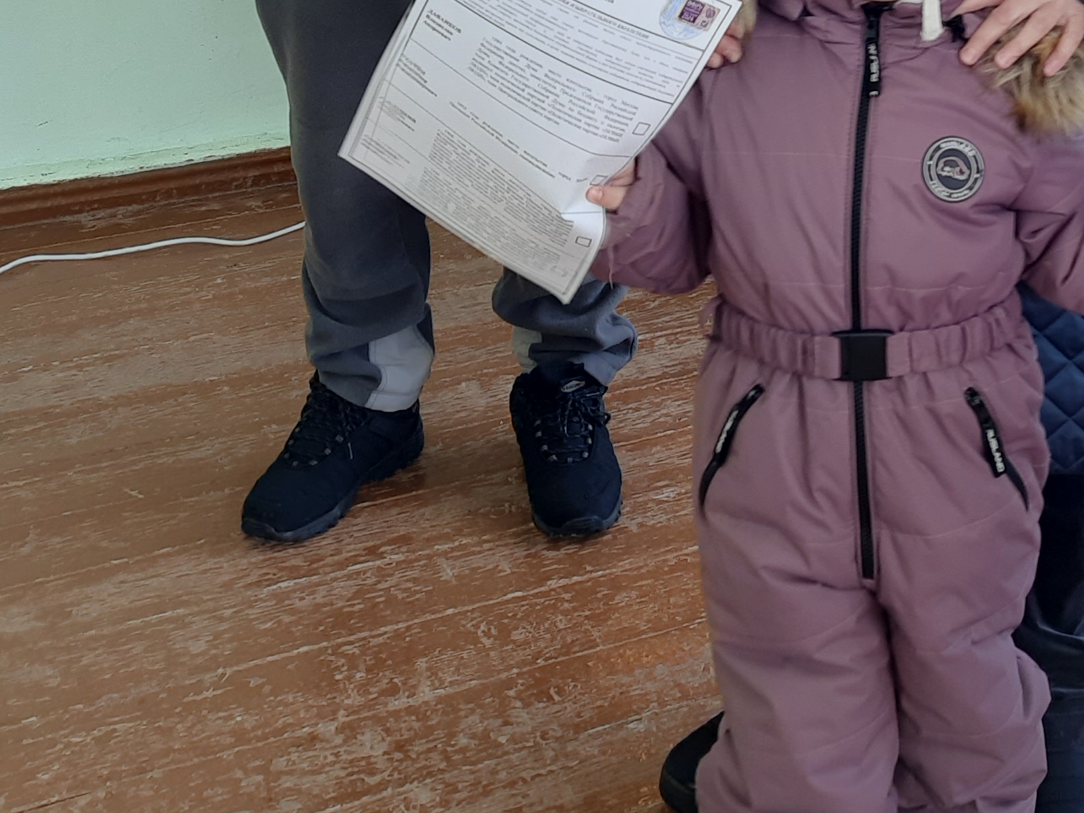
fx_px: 2161
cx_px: 995
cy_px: -229
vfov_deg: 19.7
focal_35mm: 69
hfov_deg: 27.1
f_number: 1.8
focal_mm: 5.23
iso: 20
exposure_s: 1/100
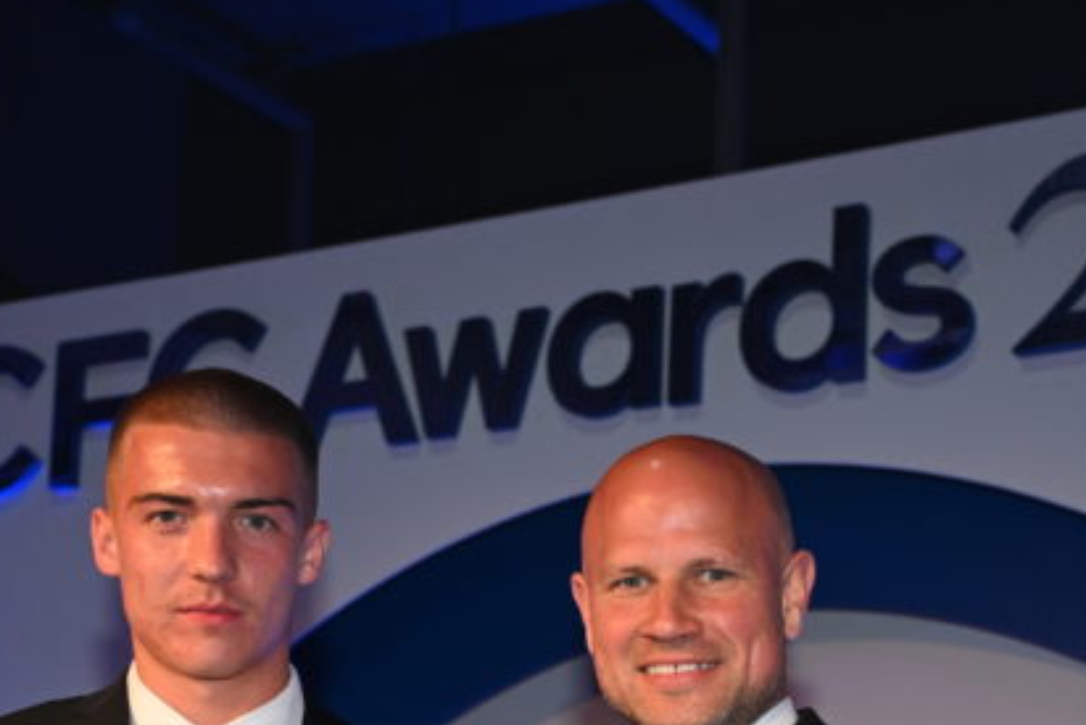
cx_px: 525
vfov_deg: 14.4
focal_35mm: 92
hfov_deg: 22.1
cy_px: 890
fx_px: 2776
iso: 1000
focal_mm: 37
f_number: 4
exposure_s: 1/160
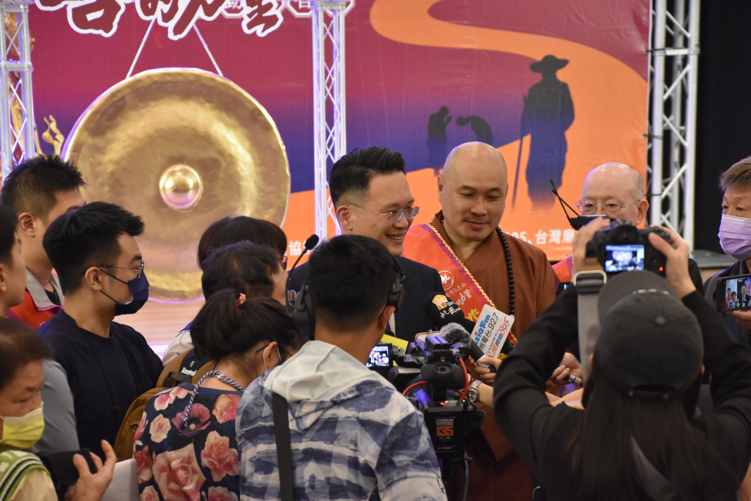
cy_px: 250
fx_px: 3129
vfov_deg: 9.1
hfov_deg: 13.7
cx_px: 376
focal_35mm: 150
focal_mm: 100
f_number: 5.6
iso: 1600
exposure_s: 1/80
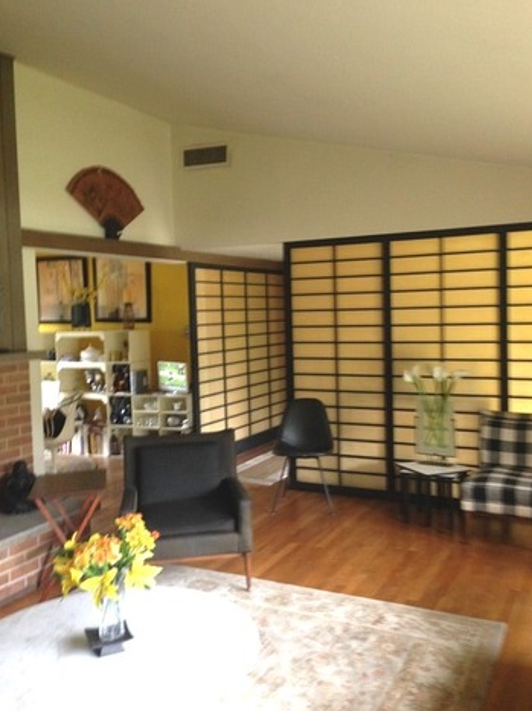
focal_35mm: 34
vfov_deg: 54.0
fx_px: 697
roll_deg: +0.9
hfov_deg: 41.8
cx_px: 273
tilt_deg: -4.1
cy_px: 346
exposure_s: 1/20
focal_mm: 4.12
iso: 200
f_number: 2.4
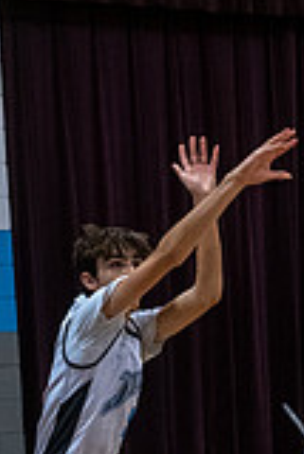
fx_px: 2553
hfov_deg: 6.8
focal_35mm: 202
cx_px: 125
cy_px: 434
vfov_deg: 10.1
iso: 4000
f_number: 4
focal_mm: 48
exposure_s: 1/500
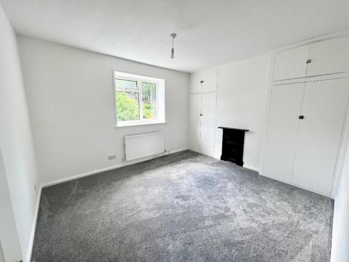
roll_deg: -0.4
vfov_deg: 89.9
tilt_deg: -8.1
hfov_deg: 106.2
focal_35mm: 13
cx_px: 174
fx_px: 131
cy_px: 131
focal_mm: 1.57
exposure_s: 1/99
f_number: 1.8
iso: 64
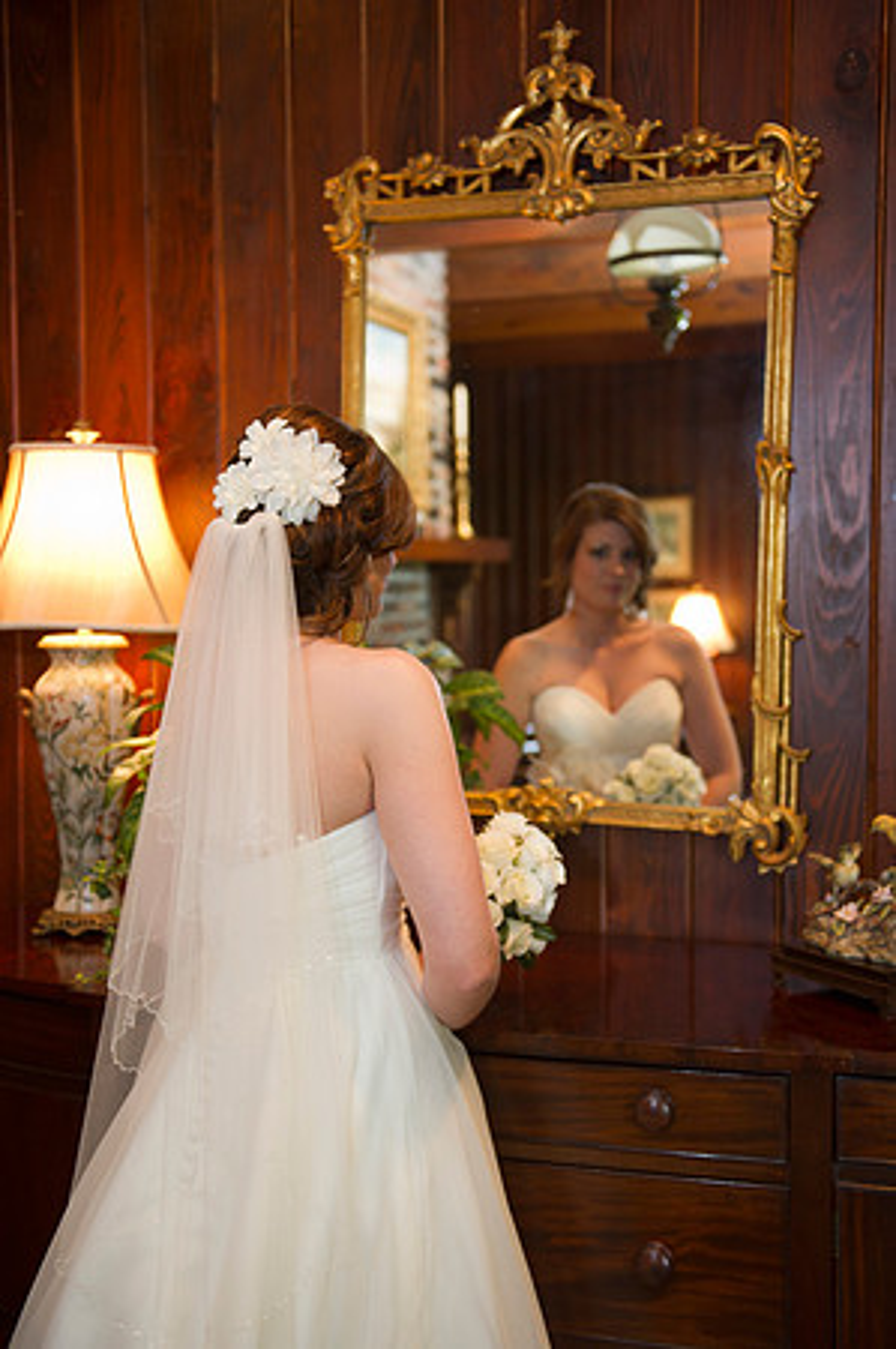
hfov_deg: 31.8
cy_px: 674
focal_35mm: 42
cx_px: 448
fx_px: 1572
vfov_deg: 46.4
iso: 1250
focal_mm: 42
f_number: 2.8
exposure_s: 1/80
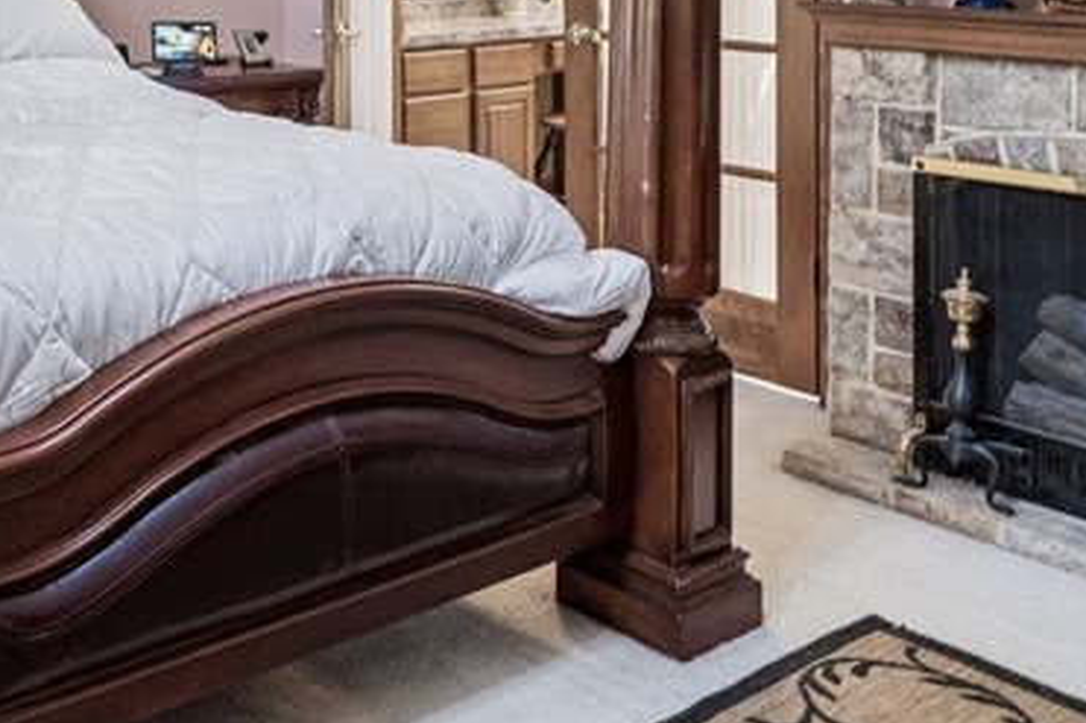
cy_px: -37
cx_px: -15
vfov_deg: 29.9
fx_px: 1236
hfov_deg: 41.0
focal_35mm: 41
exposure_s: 1/20
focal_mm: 14
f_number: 2.8
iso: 200
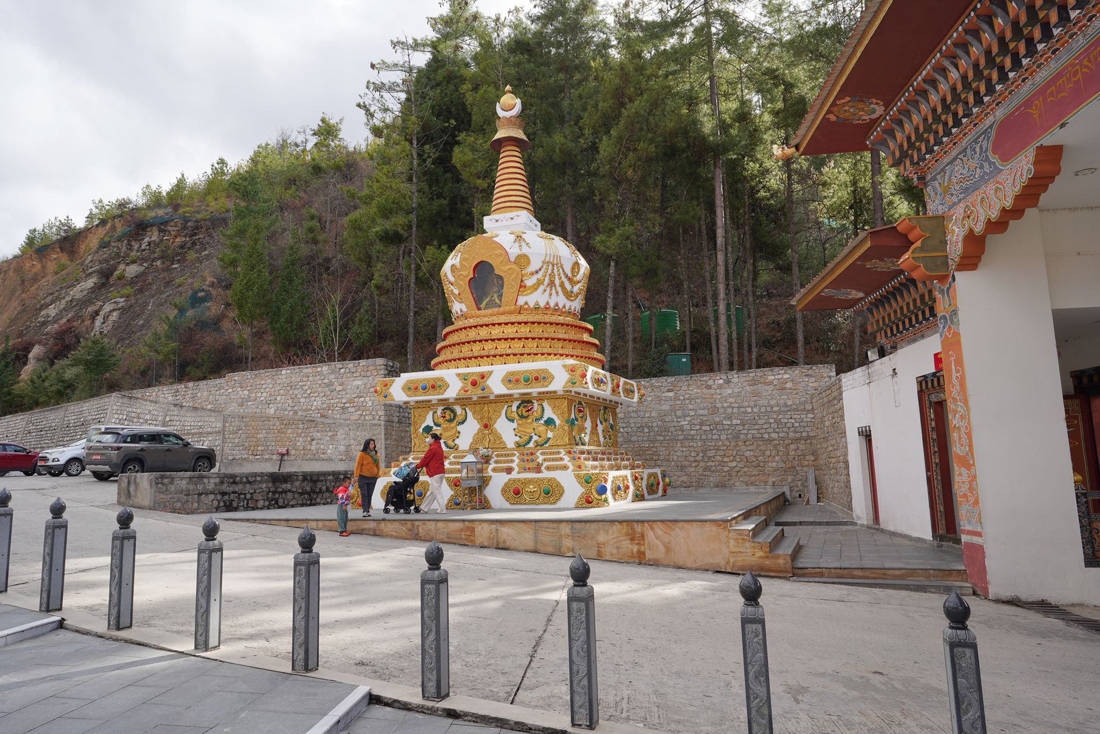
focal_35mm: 25
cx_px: 528
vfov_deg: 51.3
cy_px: 353
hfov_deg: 71.5
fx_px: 764
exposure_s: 1/100
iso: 100
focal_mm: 24
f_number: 10
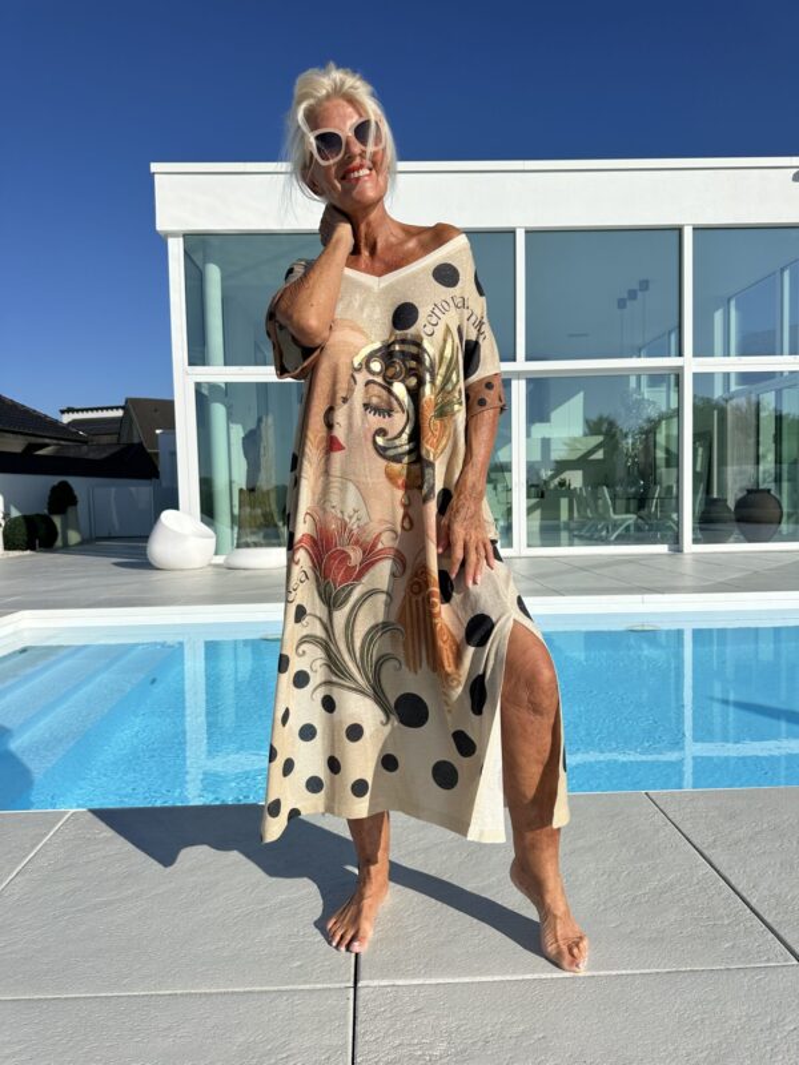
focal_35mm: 24
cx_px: 400
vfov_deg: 71.6
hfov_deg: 56.8
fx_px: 739
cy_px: 532
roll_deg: +1.2
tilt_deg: -4.3
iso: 80
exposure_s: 1/9709
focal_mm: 6.86
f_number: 1.78
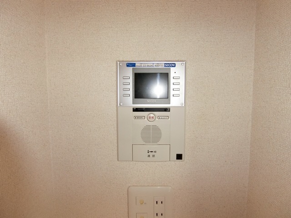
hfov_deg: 84.7
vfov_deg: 68.7
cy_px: 109
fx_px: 160
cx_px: 146
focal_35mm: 19
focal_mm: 4.06
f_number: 2.7
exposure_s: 1/60
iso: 500
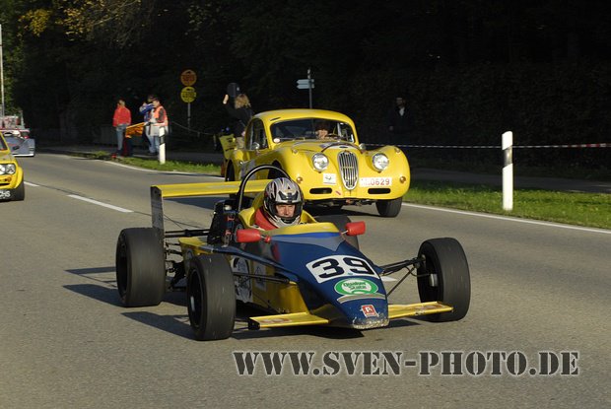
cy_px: 204
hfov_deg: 17.0
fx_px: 2039
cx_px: 306
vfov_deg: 11.5
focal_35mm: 120
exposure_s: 1/250
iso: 320
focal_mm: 80
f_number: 13
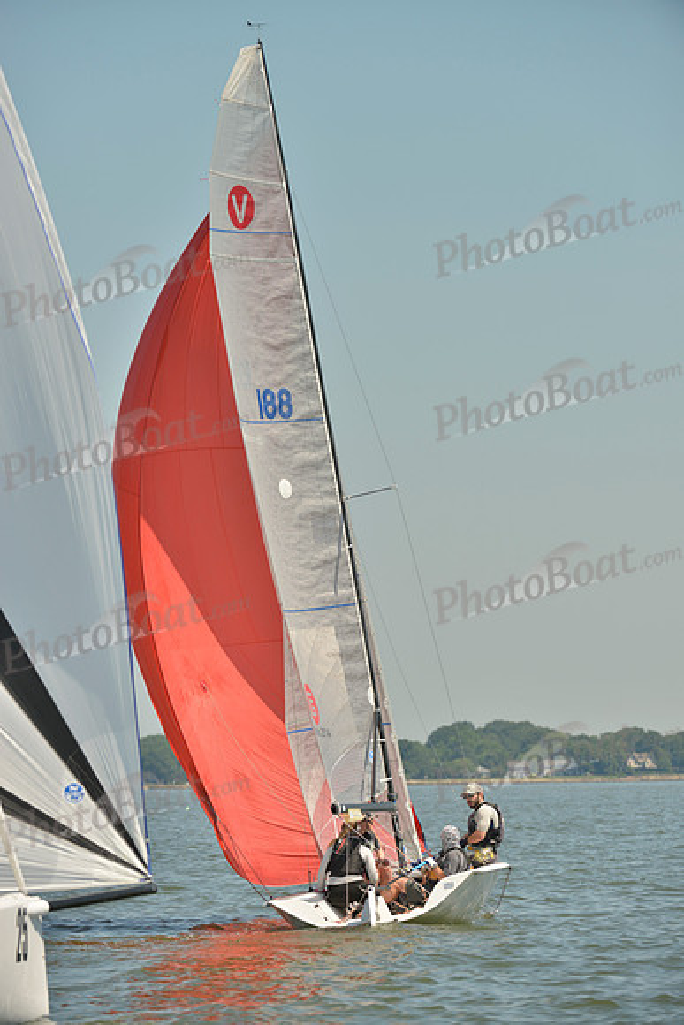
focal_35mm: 200
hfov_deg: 6.9
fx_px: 5696
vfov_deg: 10.3
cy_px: 512
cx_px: 342
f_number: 7.1
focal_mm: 200
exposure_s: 1/1000
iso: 200
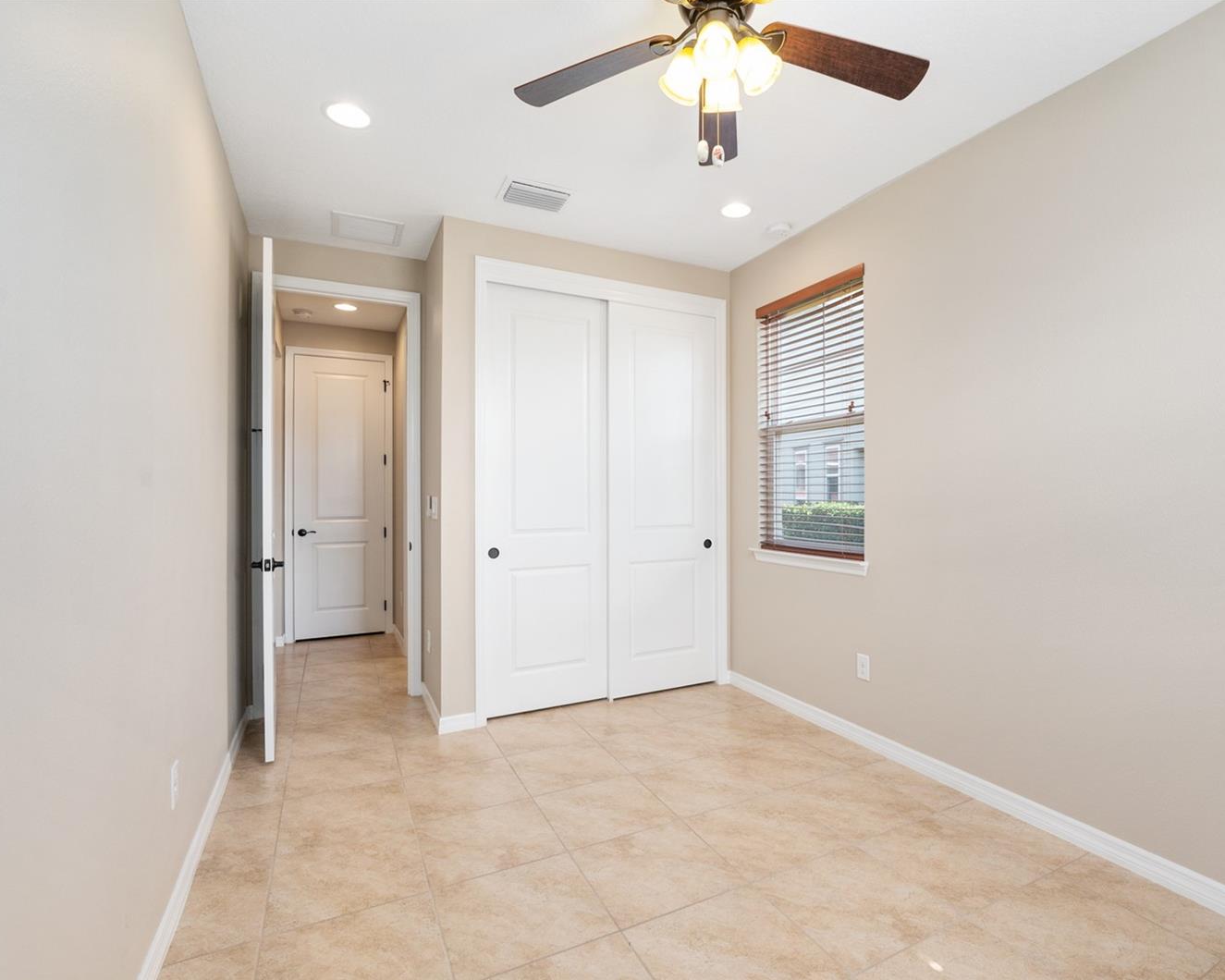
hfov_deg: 89.4
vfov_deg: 77.0
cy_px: 489
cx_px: 673
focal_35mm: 17
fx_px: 616
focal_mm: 15
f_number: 7.1
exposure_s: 1/25
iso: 400
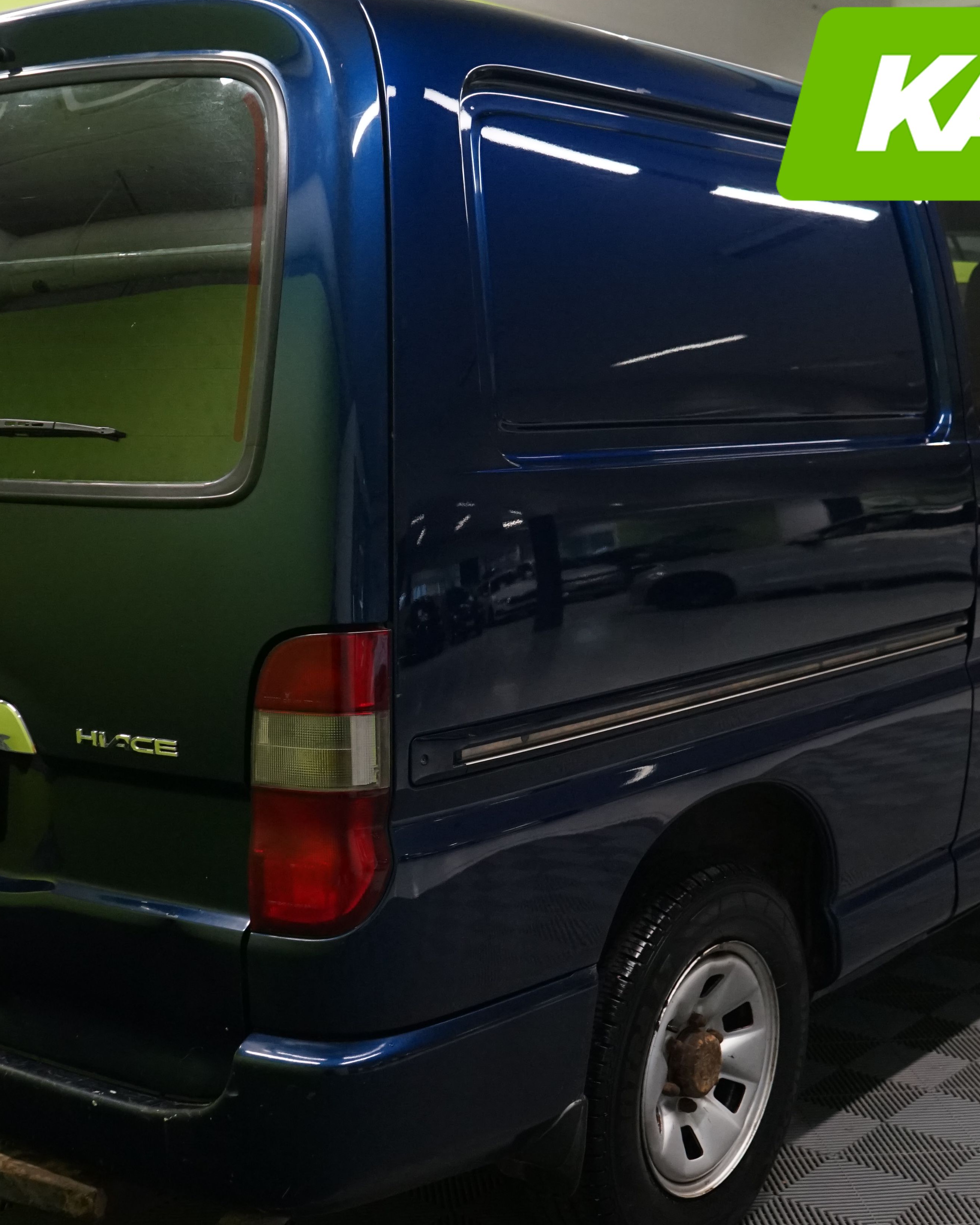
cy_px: 685
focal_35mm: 50
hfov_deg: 30.3
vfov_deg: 37.3
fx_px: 1813
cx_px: 494
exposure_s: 1/40
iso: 2500
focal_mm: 29
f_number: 5.6
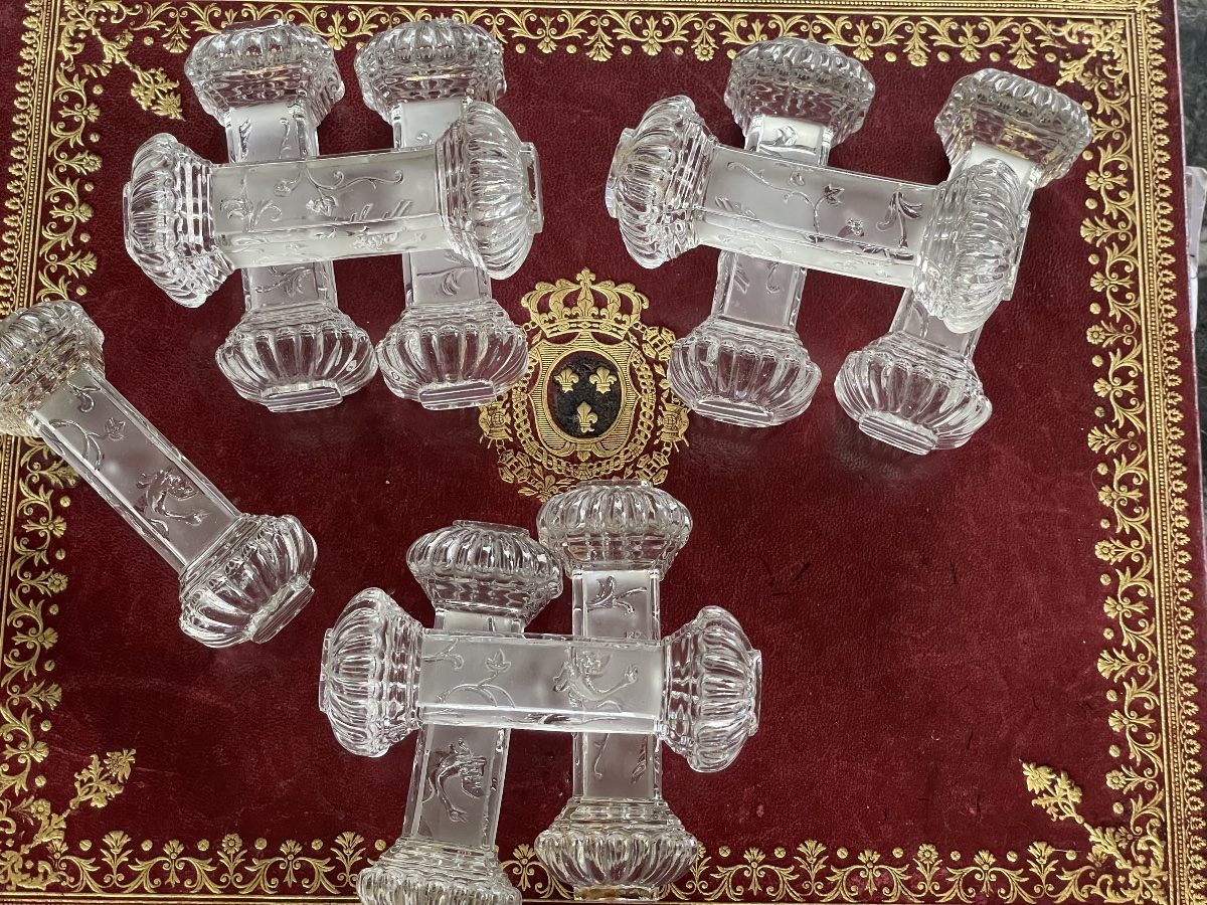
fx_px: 1813
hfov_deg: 36.8
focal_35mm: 52
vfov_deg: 28.0
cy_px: 452
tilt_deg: -76.4
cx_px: 604
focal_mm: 6
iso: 400
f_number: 2
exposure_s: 1/60
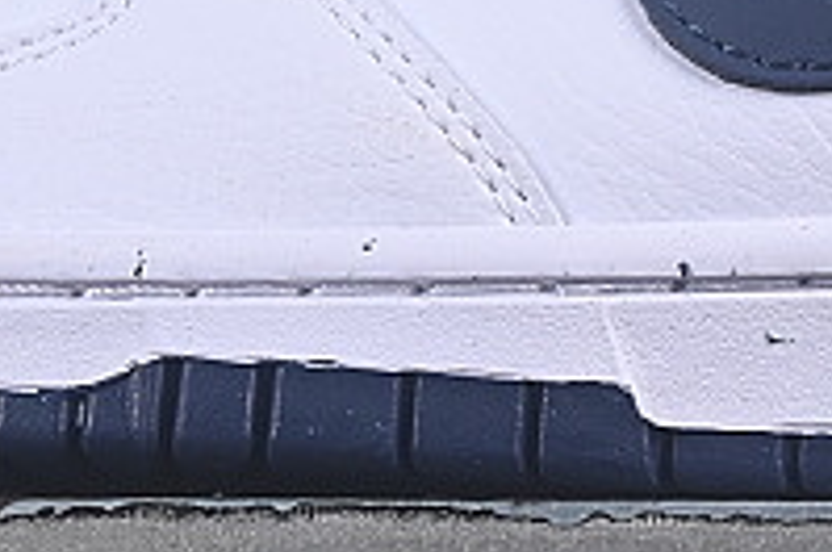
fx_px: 9414
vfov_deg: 3.3
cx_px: 732
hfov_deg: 5.1
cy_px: -431
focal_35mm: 408
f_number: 8
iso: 160
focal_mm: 50
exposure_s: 1/80
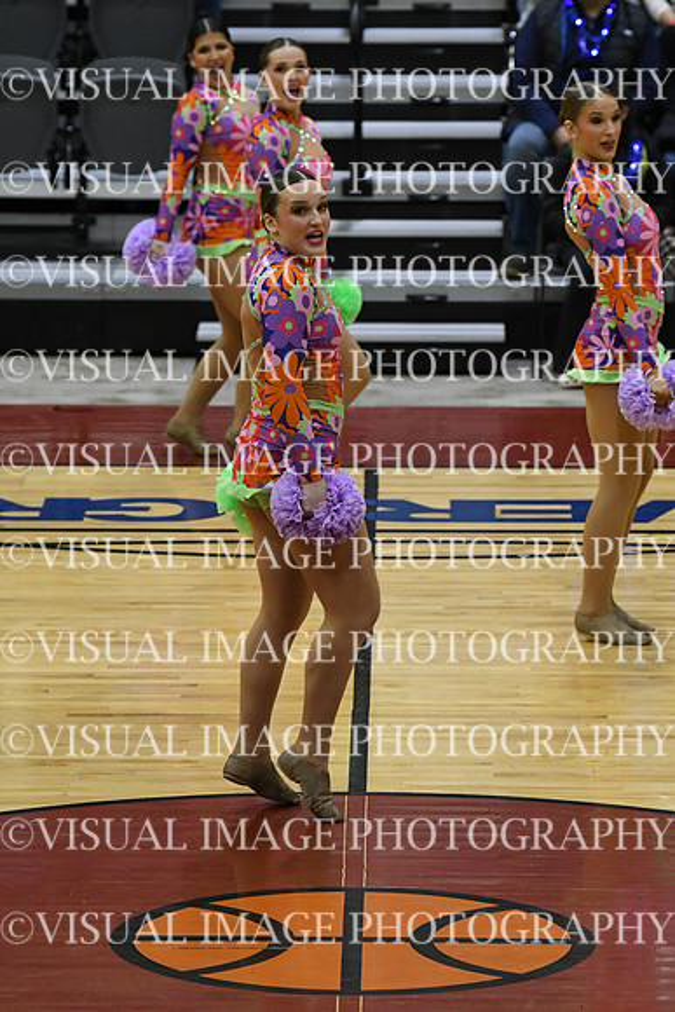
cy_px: 506
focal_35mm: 247
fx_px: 6942
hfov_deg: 5.6
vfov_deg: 8.3
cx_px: 338
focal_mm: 165
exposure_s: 1/500
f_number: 4
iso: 4000
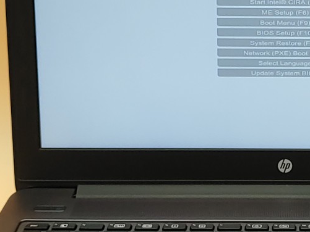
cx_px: 283
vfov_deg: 13.2
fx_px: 1003
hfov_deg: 17.3
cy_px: 135
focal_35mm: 112
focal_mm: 4.36
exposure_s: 1/120
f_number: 1.8
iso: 50
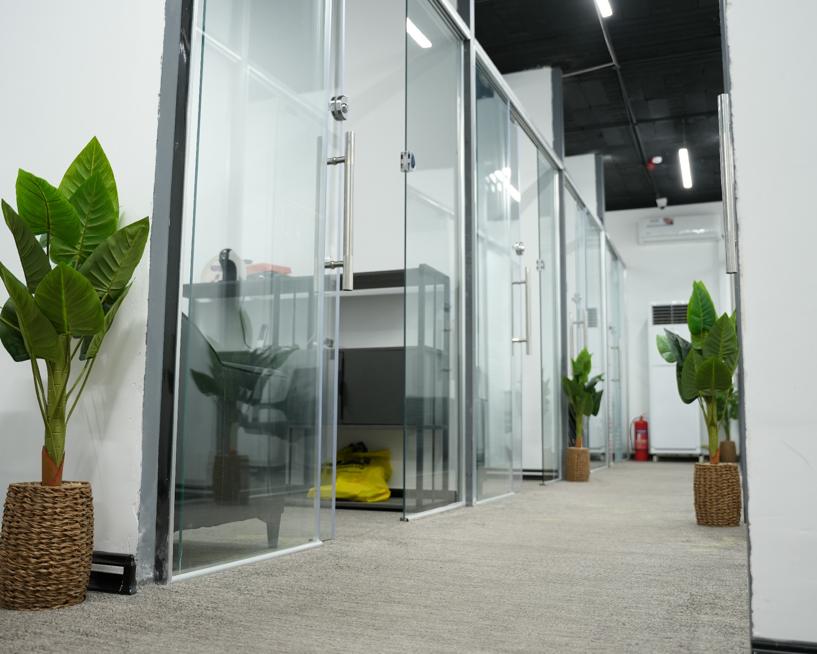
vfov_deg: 42.8
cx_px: 405
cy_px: 328
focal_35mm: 34
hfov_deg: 52.2
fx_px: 833
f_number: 2.8
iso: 800
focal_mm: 30.4
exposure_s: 1/125
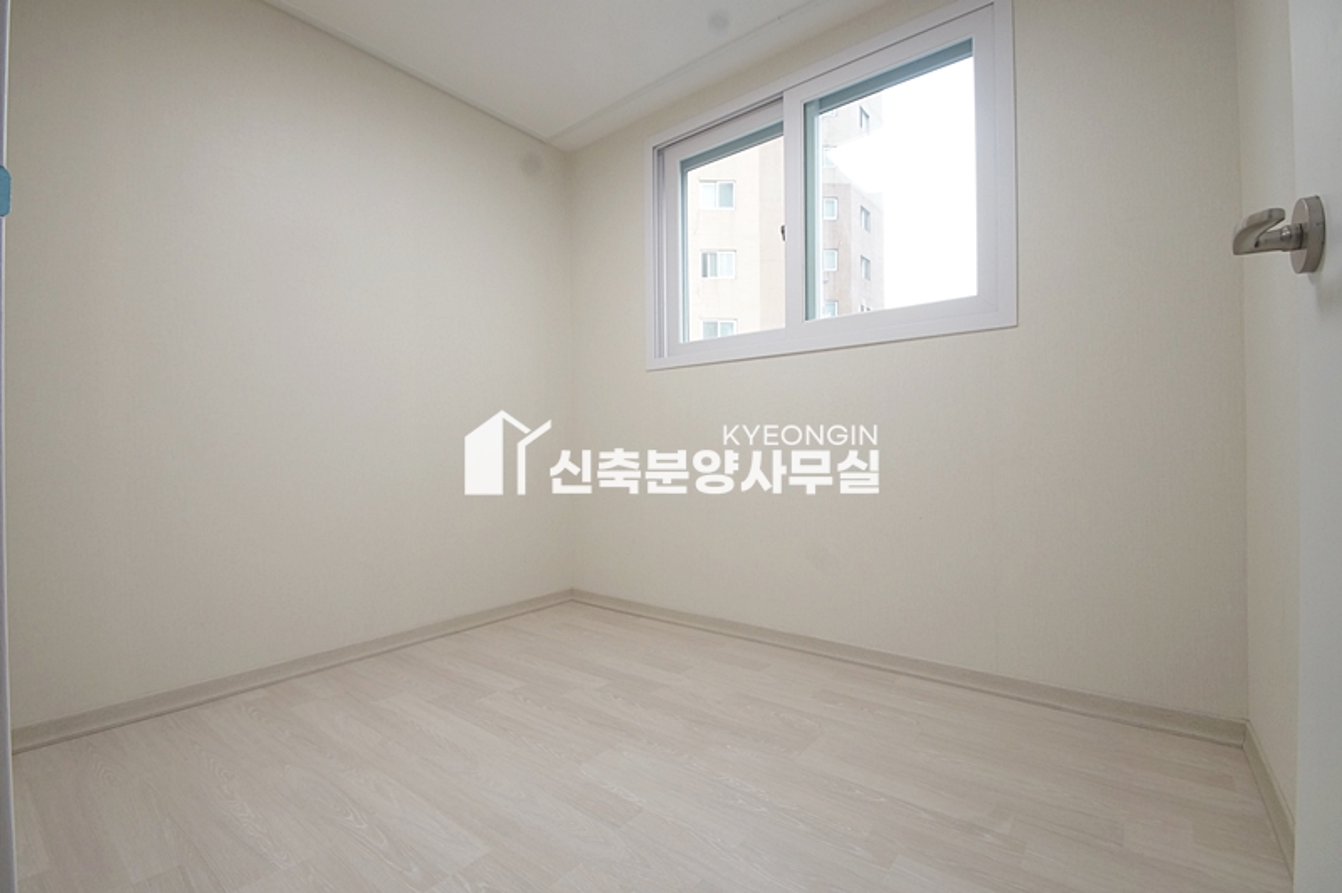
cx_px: 671
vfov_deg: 77.2
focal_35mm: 15
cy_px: 446
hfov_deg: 100.4
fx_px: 559
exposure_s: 1/20
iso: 800
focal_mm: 10
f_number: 9
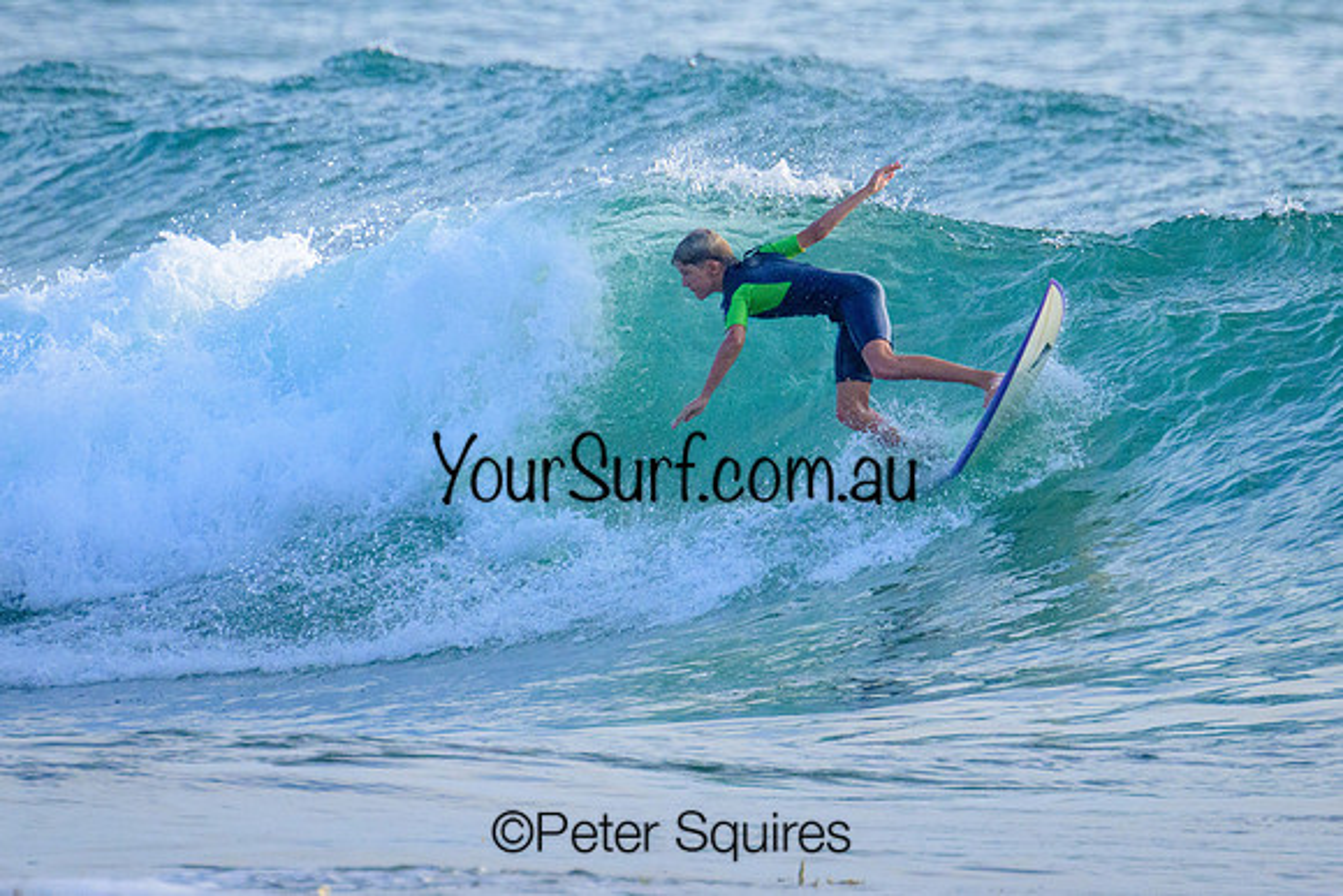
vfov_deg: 1.3
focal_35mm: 1096
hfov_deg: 1.9
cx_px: 658
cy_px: 327
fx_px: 40886
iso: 2200
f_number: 13
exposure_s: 1/2000
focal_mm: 800
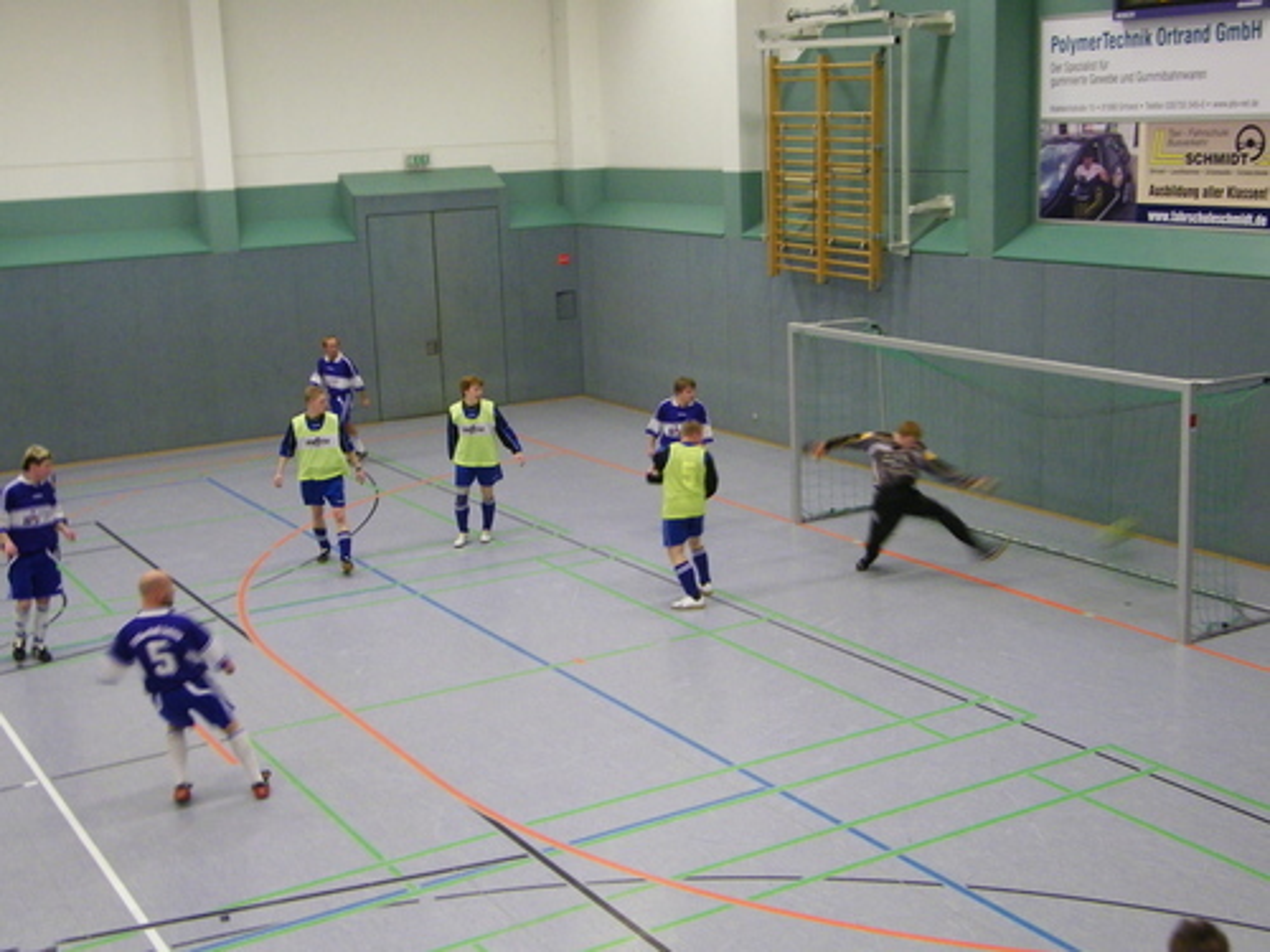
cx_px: 635
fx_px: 1688
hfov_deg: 41.2
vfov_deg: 31.5
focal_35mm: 46
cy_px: 476
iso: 250
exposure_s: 1/30
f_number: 3.3
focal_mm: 8.2
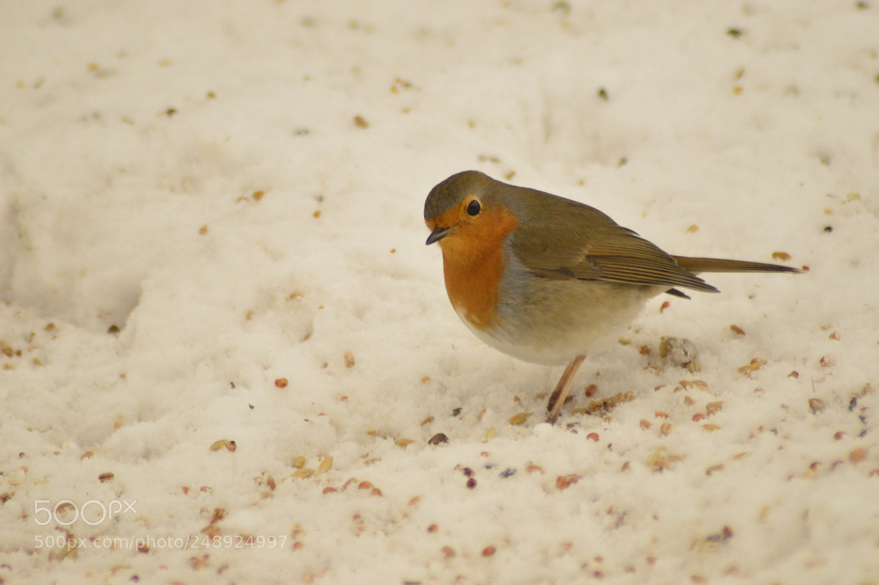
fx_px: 10978
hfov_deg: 4.6
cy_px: 292
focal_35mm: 450
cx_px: 440
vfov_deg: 3.0
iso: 3200
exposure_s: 1/4000
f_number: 5.6
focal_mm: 300
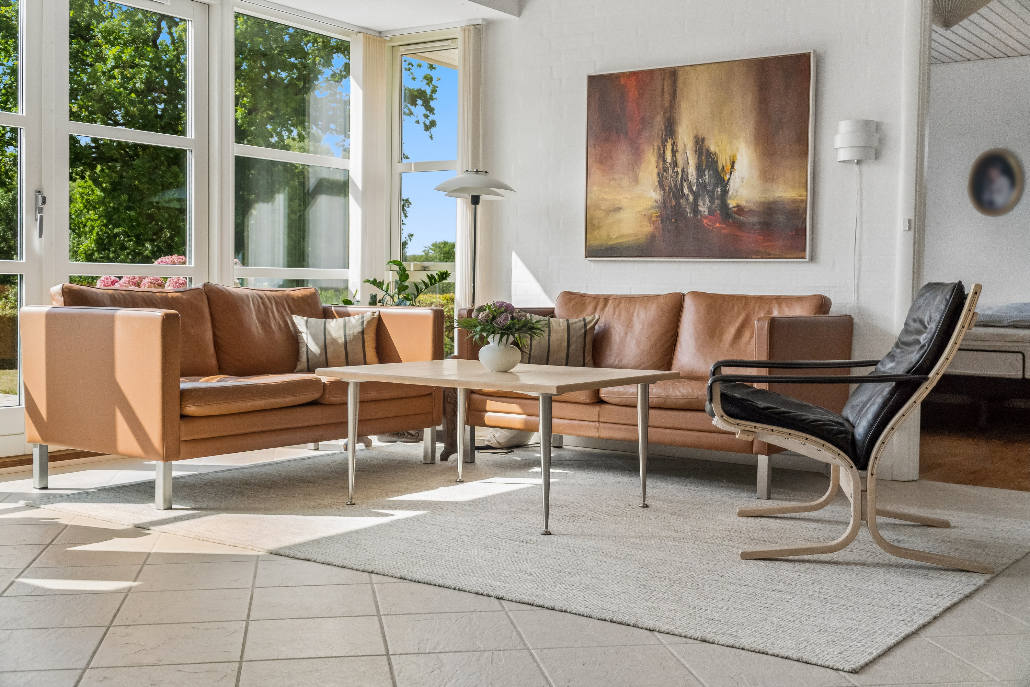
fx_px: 1073
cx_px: 515
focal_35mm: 38
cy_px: 344
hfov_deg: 51.3
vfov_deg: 35.5
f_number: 4
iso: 800
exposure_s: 1/1600
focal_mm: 25
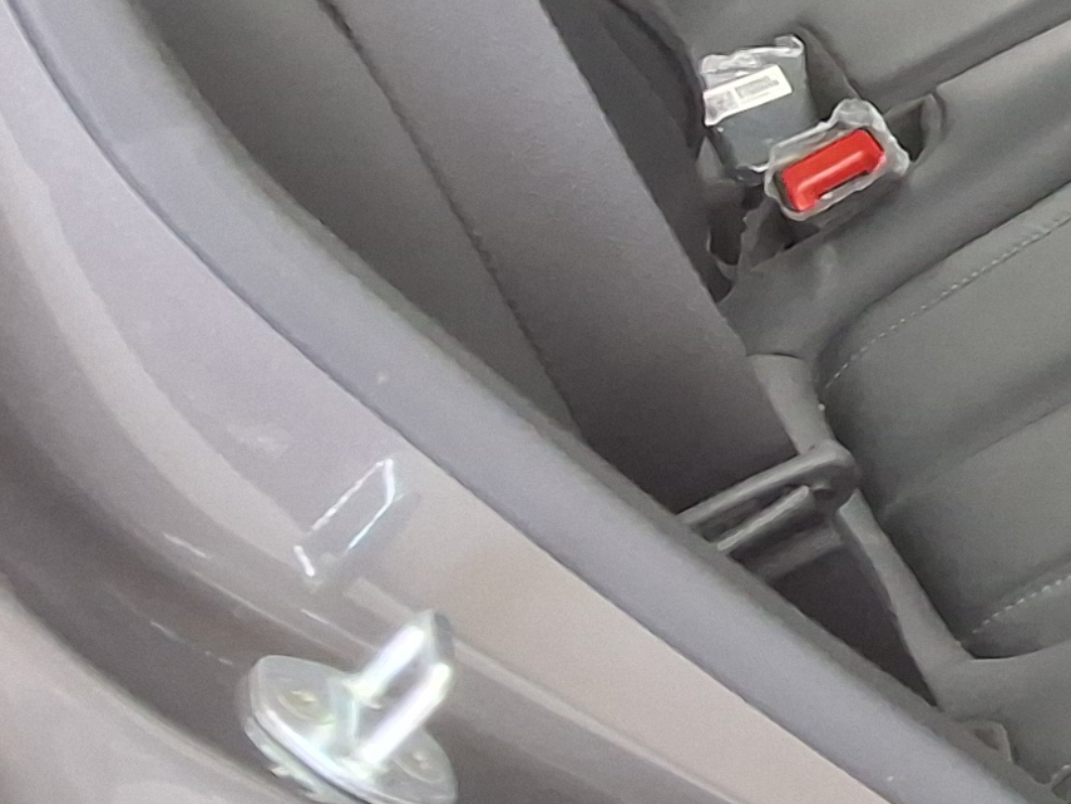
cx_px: 2019
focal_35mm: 107
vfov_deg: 13.3
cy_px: -265
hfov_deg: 15.4
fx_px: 3311
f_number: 1.9
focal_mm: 2.91
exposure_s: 1/40
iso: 80
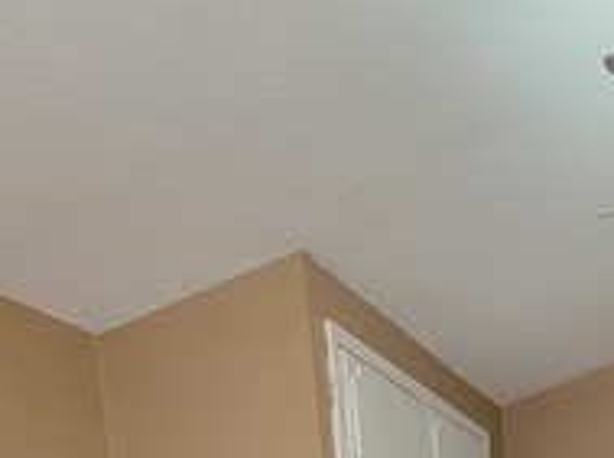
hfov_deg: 30.9
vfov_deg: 21.6
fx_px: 814
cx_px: 824
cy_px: 806
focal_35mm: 46
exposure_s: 1/60
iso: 320
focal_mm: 2.2
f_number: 2.2
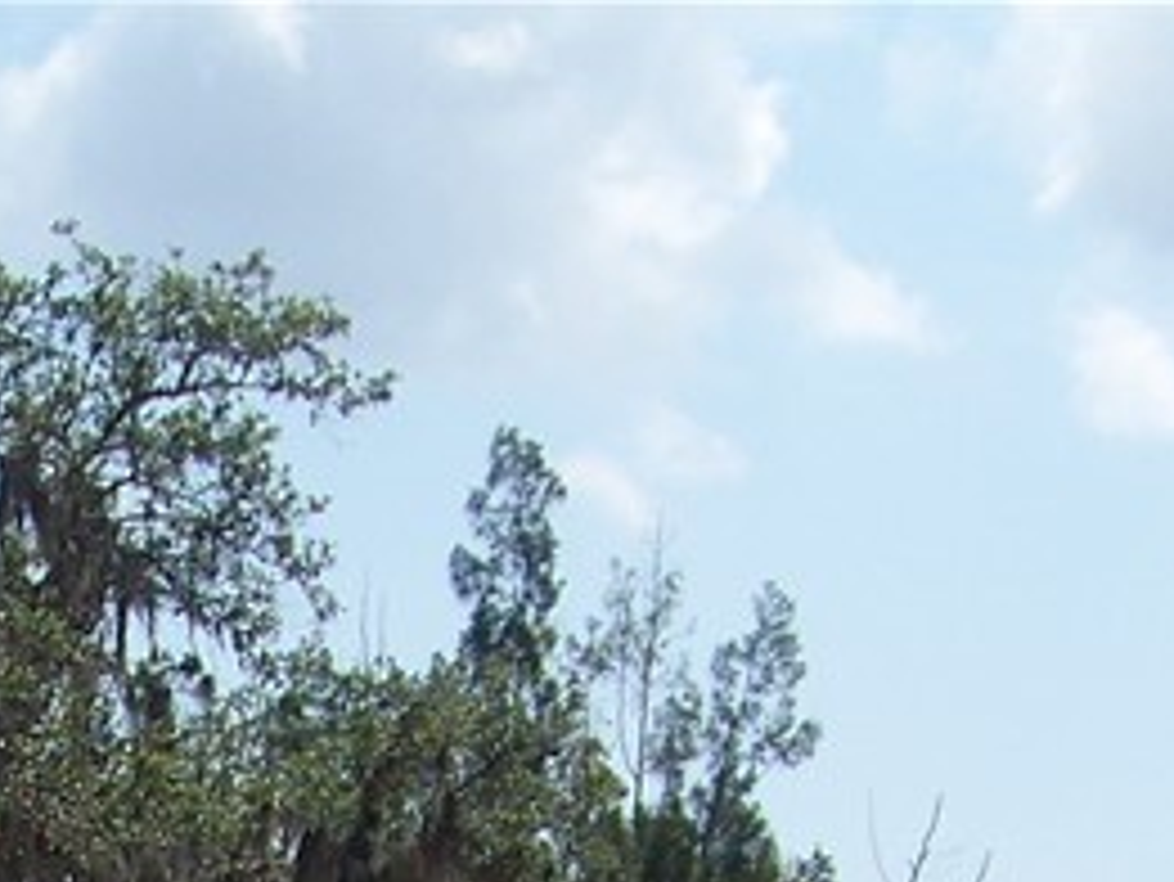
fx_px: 4784
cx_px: -310
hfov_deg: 13.5
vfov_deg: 9.8
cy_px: 1724
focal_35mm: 141
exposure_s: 1/500
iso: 64
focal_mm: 5.85
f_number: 4
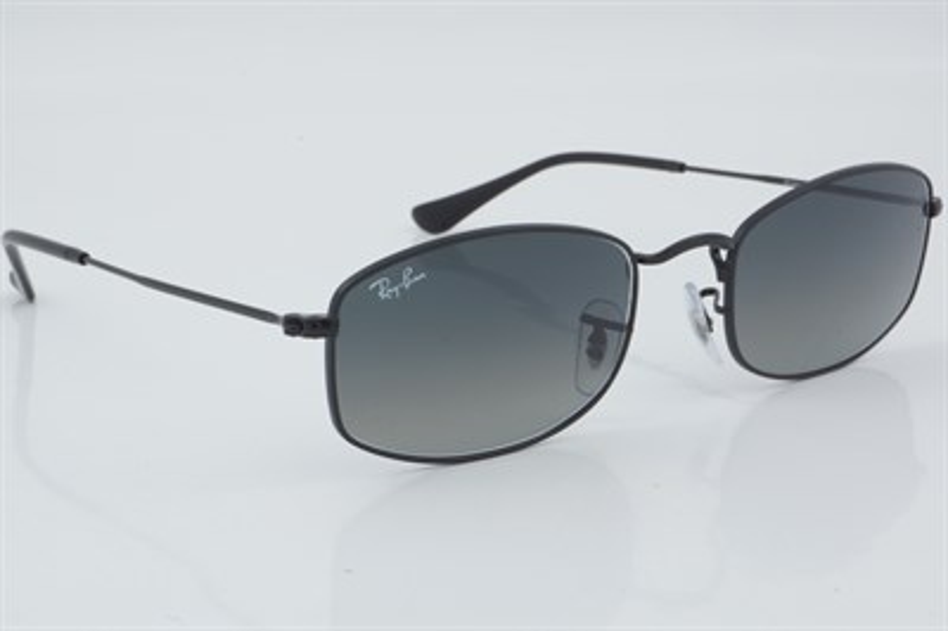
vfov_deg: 16.5
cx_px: 474
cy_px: 316
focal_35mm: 82
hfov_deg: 24.6
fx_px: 2171
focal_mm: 55
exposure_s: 1/4
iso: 100
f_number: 29
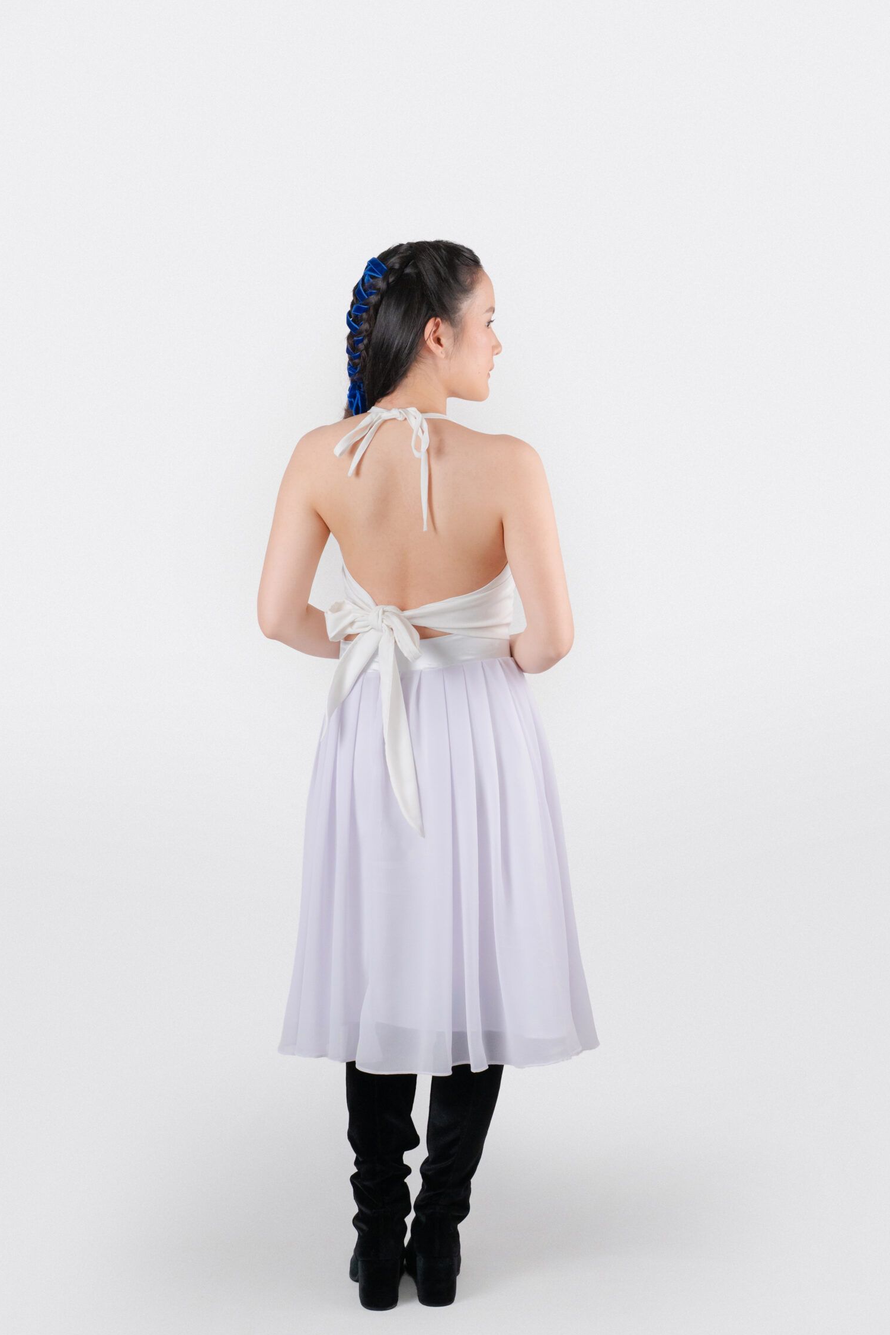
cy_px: 692
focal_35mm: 50
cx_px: 413
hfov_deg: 27.0
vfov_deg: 39.6
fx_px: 1854
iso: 1600
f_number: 8
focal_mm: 44
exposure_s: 1/125
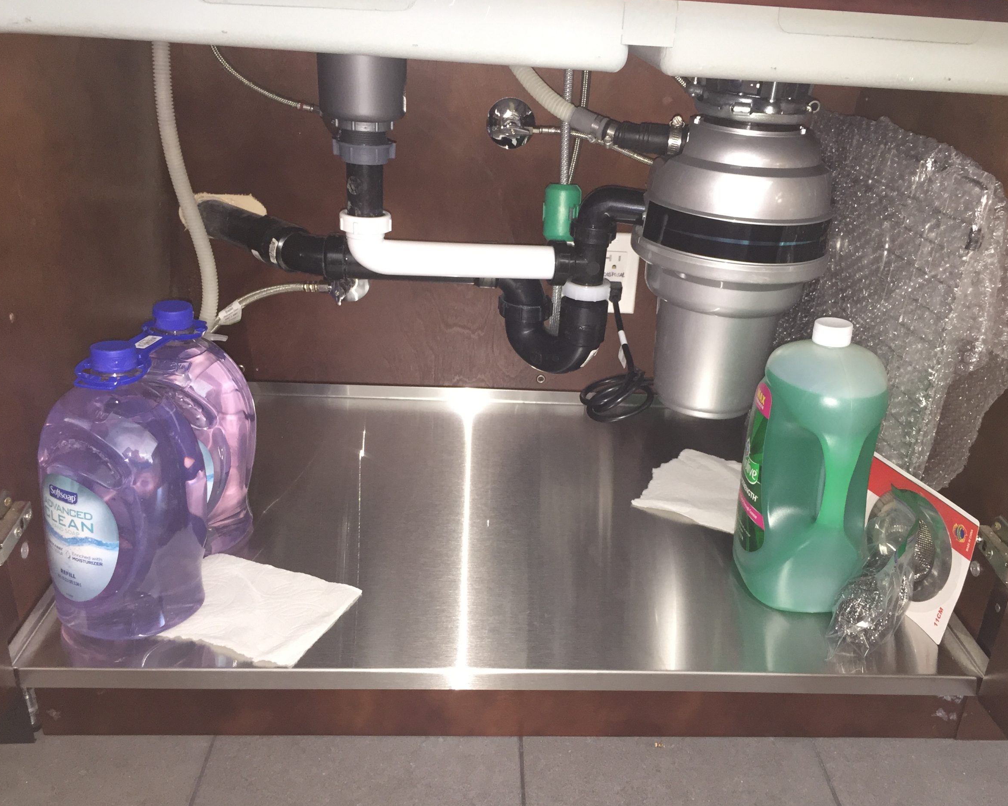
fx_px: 925
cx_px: 548
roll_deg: -3.7
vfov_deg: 47.1
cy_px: 409
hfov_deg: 57.1
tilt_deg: -24.9
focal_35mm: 31
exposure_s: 1/16
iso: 125
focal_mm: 4.15
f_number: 2.2
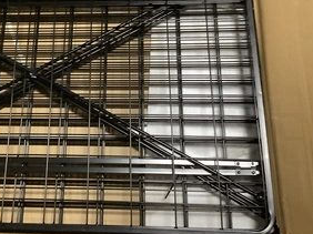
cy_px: 77
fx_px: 398
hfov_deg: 42.3
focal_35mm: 44
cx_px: 99
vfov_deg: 32.5
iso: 640
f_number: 2.4
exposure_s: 1/30
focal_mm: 3.3
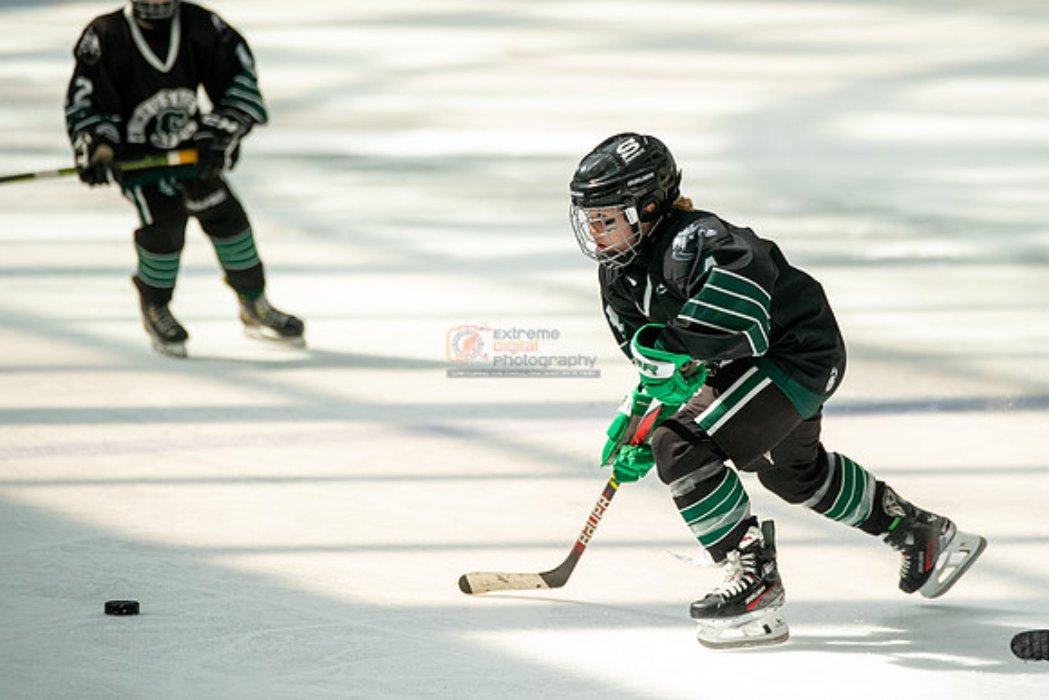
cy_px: 350
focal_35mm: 281
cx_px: 631
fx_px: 8200
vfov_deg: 4.9
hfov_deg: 7.3
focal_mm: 234
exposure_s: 1/4000
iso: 1600
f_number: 3.5
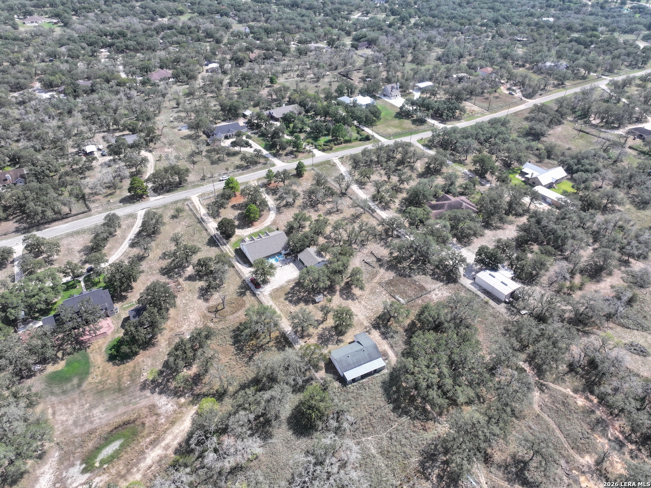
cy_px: 244
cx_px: 326
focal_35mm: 24
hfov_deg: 71.6
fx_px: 451
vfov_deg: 56.8
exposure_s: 1/800
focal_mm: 12.29
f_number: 2.8
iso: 100
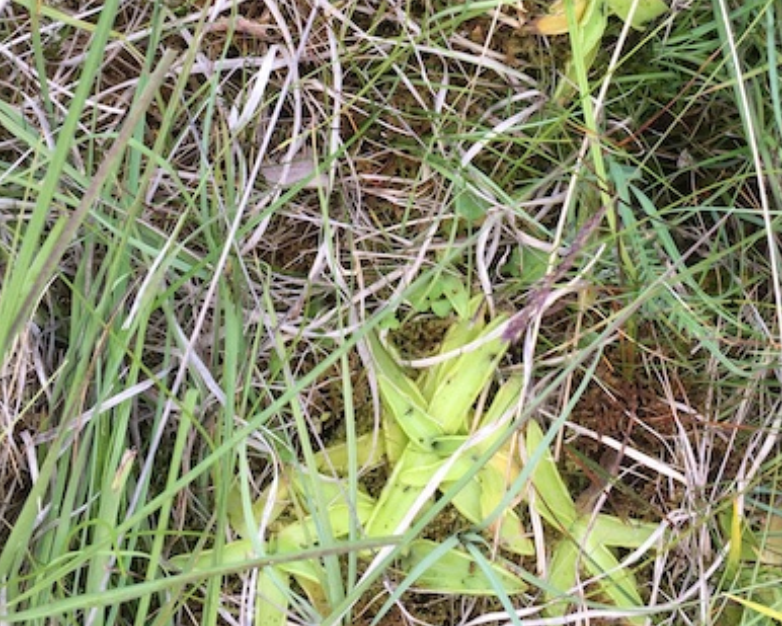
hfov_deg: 42.0
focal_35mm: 44
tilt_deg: -84.0
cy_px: 221
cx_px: 421
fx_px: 1019
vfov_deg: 33.9
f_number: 2.2
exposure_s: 1/120
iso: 40
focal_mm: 4.15
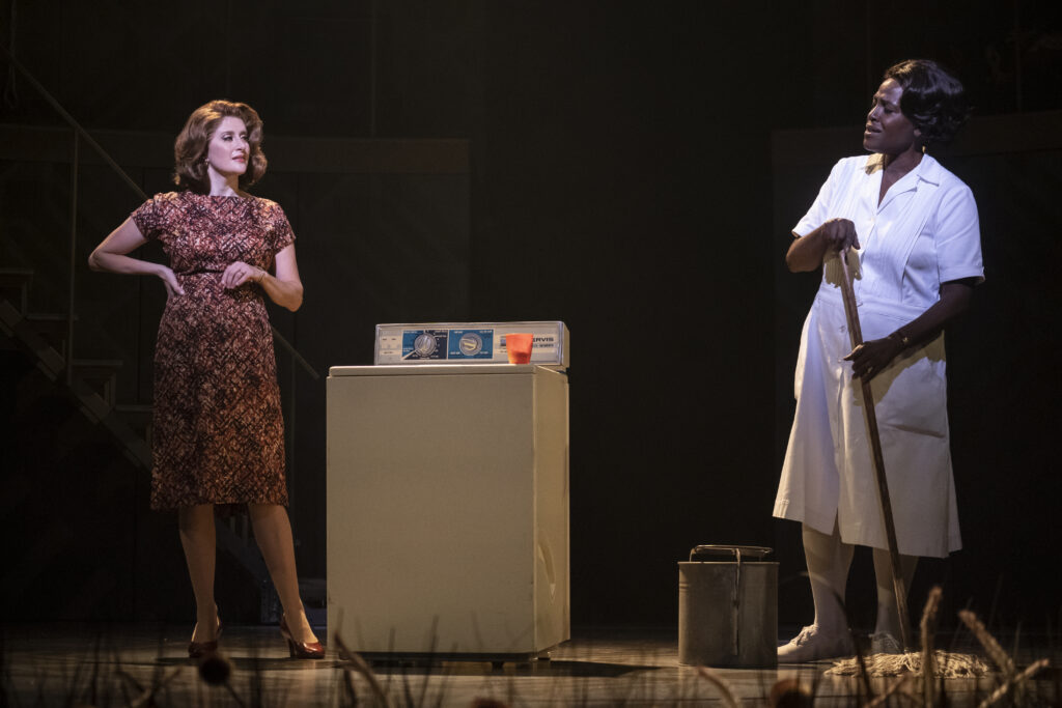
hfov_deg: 28.8
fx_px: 2065
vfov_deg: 19.5
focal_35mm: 70
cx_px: 531
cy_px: 354
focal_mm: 70
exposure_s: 1/250
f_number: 4
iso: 6400
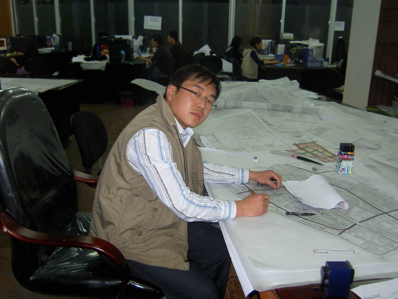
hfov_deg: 54.0
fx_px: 391
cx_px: 199
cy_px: 150
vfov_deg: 41.8
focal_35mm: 34
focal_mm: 5.6
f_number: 2.8
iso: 100
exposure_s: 1/60
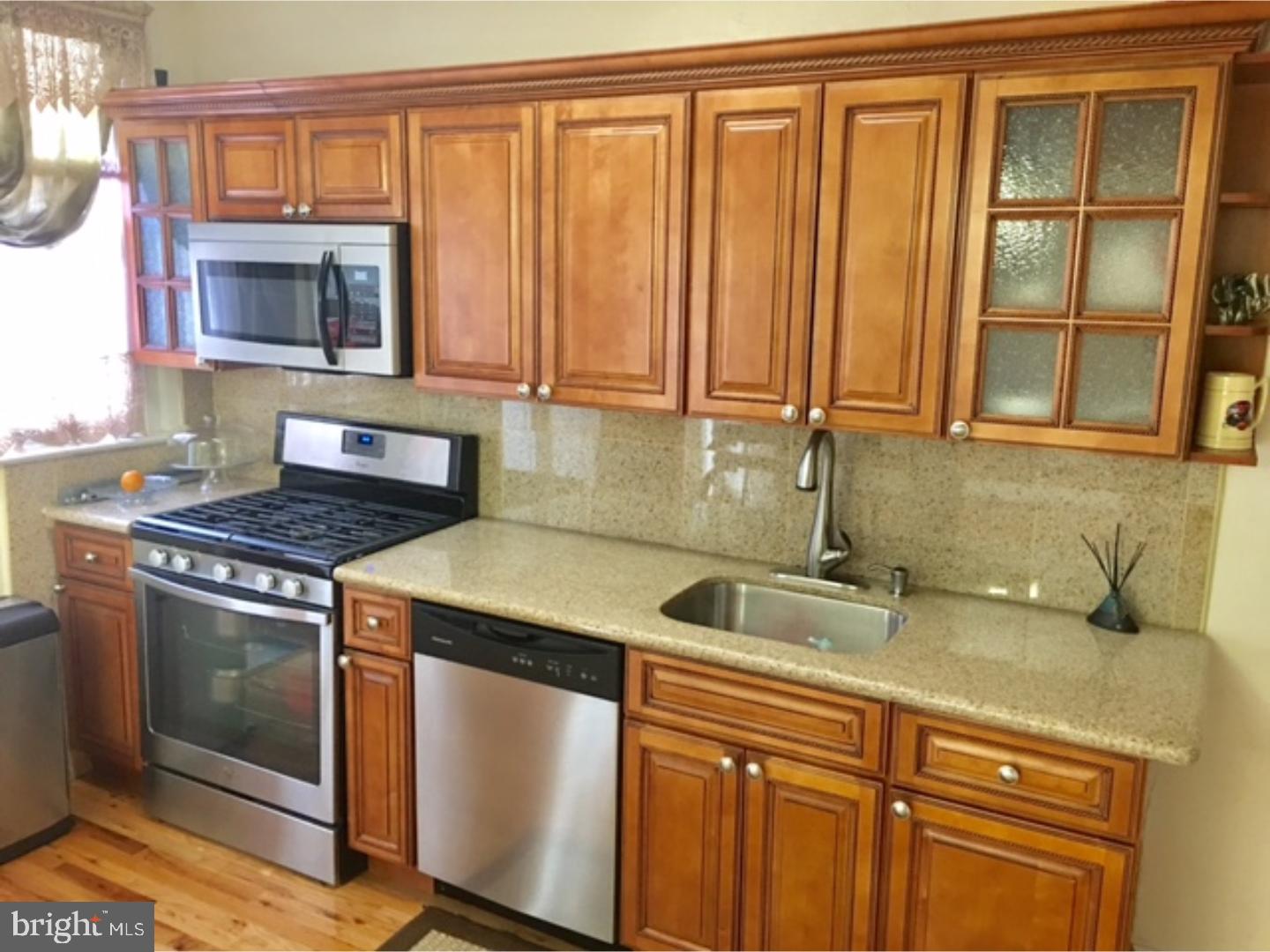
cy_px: 476
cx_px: 635
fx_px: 1064
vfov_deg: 48.2
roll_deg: +0.1
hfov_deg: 61.7
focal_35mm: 29
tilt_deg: -9.3
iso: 100
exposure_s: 1/15
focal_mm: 4.15
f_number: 2.2
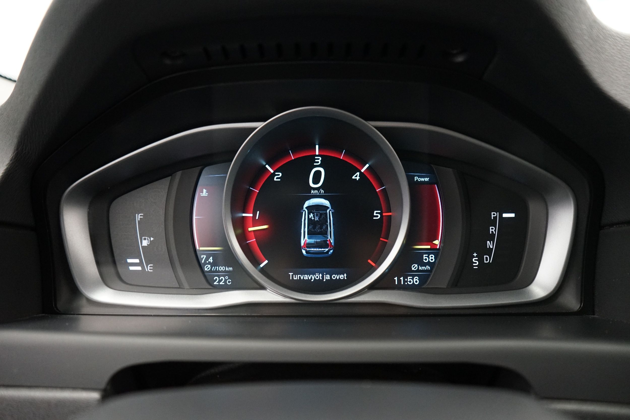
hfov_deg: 63.7
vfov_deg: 45.0
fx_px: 507
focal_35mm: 29
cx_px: 315
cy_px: 210
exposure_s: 1/60
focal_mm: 29
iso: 4000
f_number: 3.5
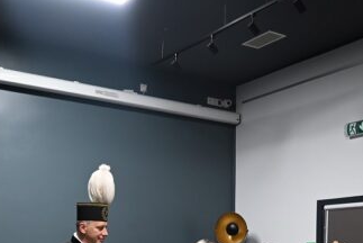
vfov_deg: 22.2
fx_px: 575
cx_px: 182
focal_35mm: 57
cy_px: 284
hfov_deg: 35.0
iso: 720
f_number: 3.5
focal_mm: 16
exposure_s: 1/25
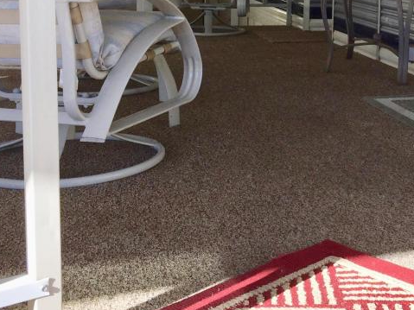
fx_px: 741
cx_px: 375
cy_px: 58
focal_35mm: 62
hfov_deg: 29.8
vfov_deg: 23.3
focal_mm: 4.15
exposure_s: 1/964
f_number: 2.2
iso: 32
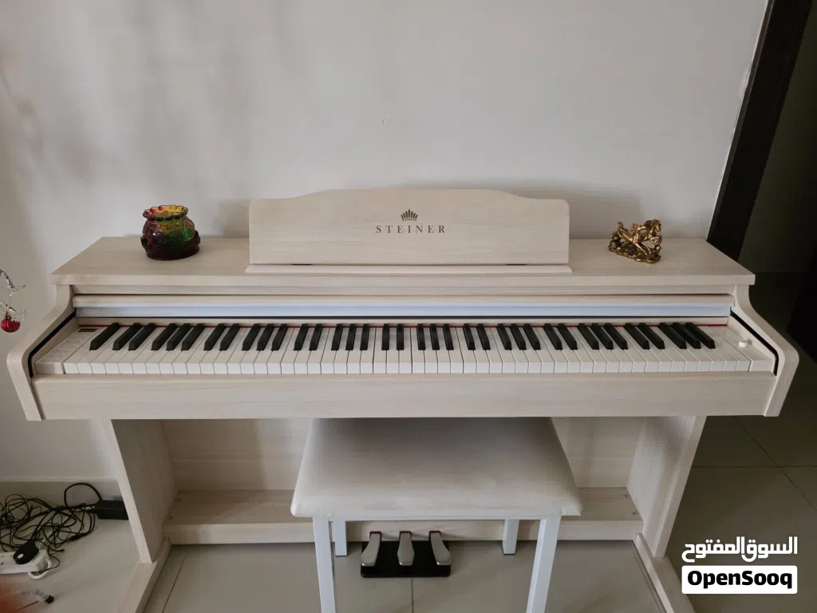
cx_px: 408
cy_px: 306
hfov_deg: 73.9
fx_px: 543
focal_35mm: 23
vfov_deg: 58.9
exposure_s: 1/120
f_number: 1.7
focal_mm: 6.3
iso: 1250
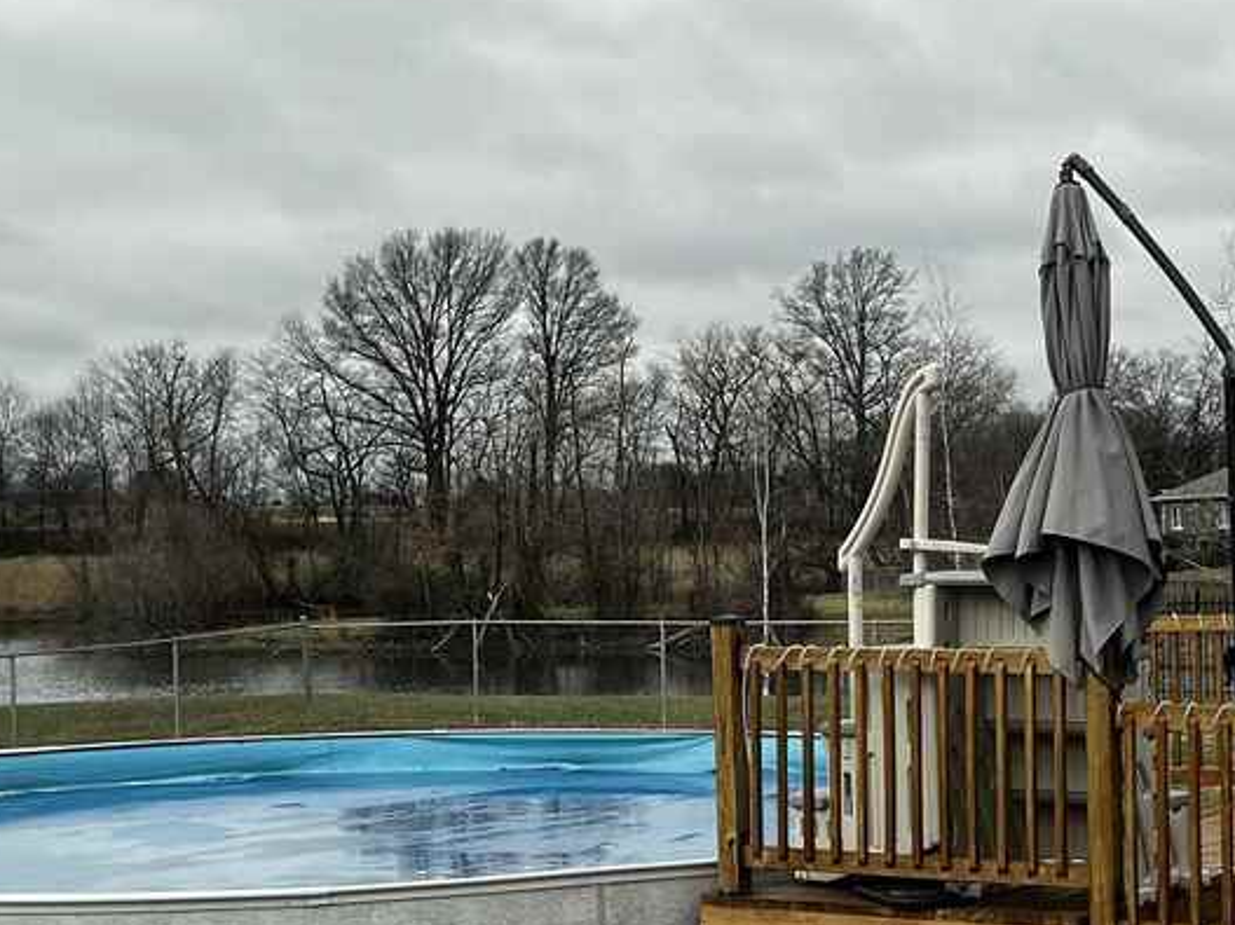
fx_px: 2533
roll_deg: +1.3
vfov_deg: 20.6
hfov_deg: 27.1
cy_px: 630
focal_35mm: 71
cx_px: 900
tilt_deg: -3.5
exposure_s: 1/1972
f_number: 1.5
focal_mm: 5.7
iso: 50
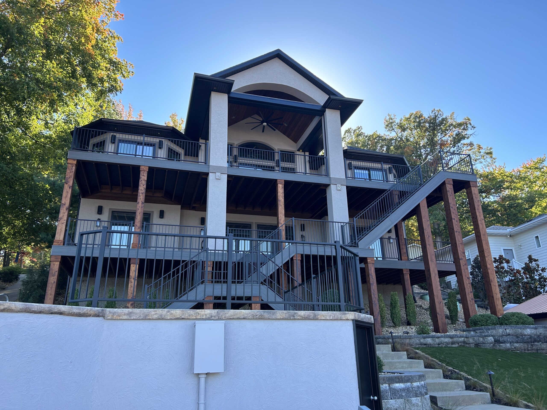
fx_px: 411
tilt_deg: +22.0
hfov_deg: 67.3
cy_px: 205
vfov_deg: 53.1
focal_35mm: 26
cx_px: 274
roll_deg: +1.1
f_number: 1.5
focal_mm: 5.7
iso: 50
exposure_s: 1/709
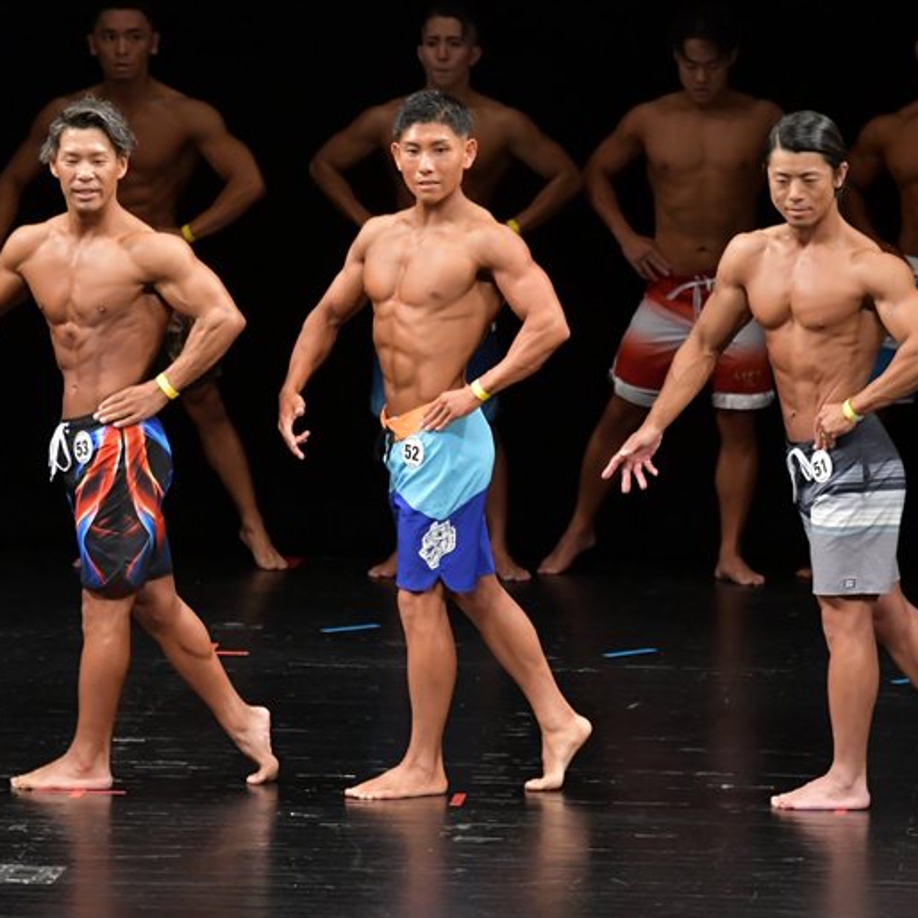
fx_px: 10381
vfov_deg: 5.1
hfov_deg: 5.1
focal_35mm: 346
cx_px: 415
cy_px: 459
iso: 3200
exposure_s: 1/400
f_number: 5.6
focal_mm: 180
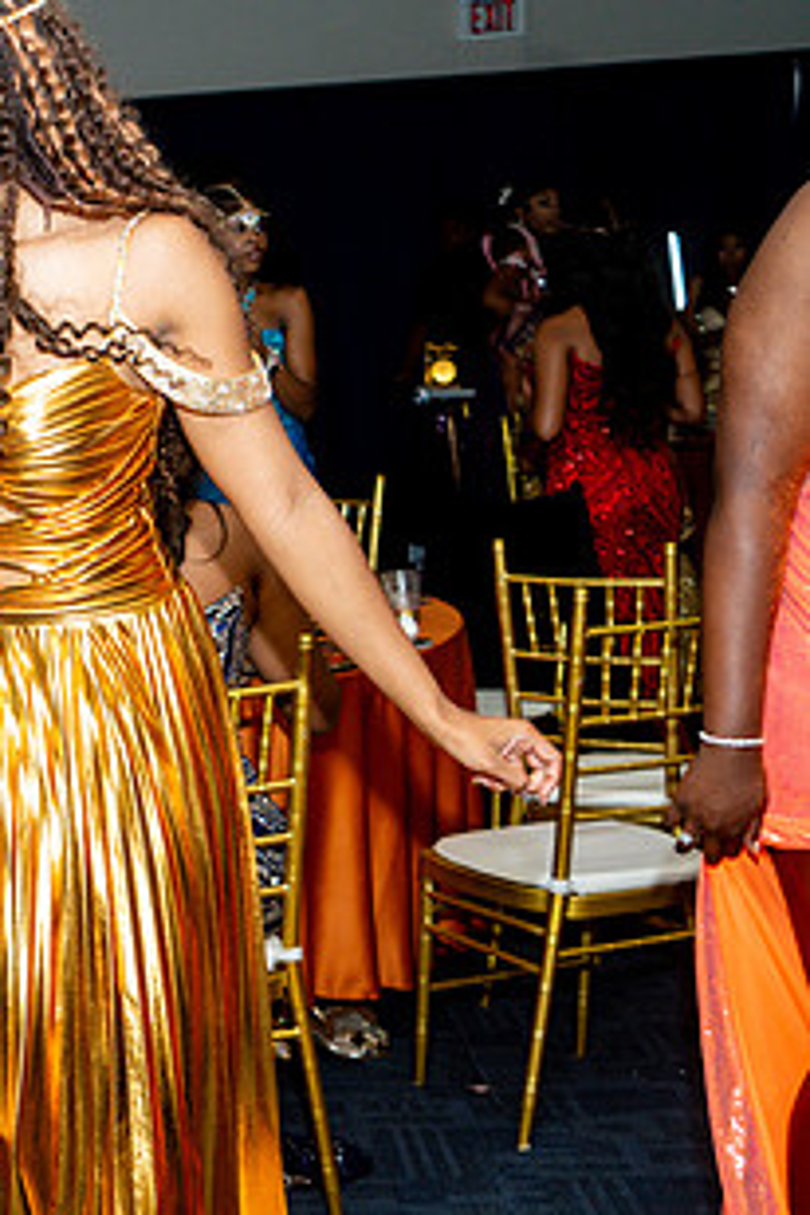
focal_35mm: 66
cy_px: 854
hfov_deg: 18.2
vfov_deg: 30.2
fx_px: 2227
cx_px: -423
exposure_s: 1/125
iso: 500
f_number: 3.5
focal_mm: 28
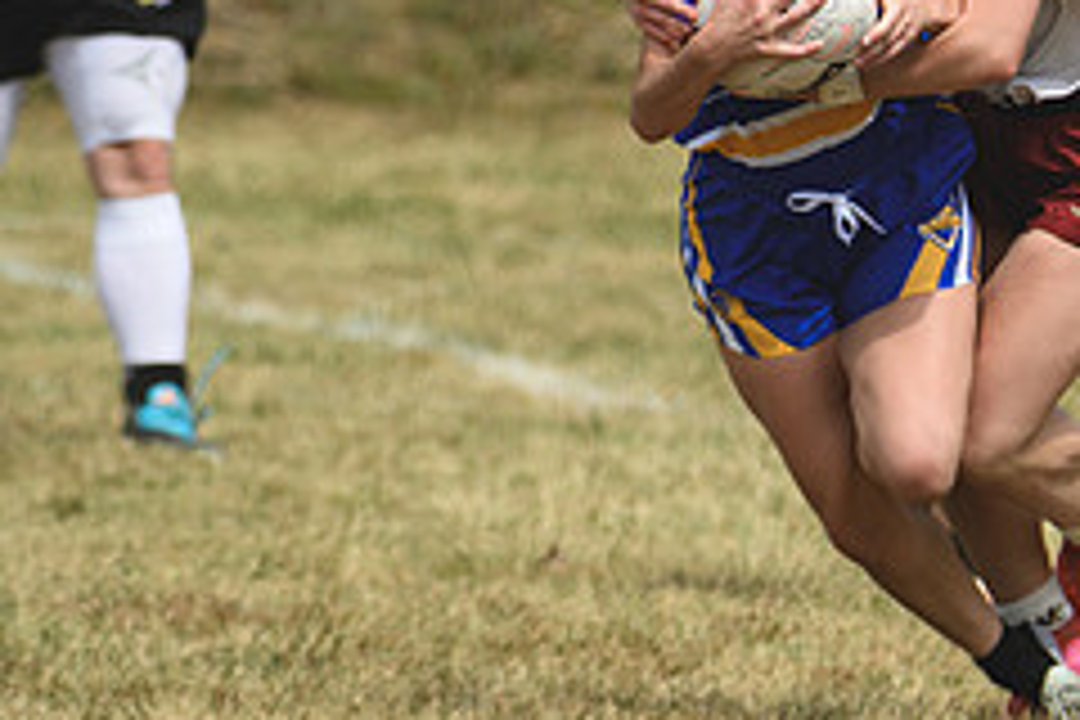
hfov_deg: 1.7
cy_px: 238
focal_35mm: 1230
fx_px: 36897
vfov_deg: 1.1
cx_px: 1089
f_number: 6
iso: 160
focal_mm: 340
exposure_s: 1/1000
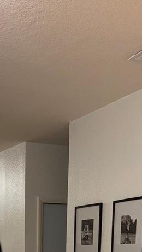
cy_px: 308
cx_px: 1
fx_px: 454
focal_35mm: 68
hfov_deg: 17.4
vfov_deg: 27.1
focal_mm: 6.76
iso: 64
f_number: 1.78
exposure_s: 1/27
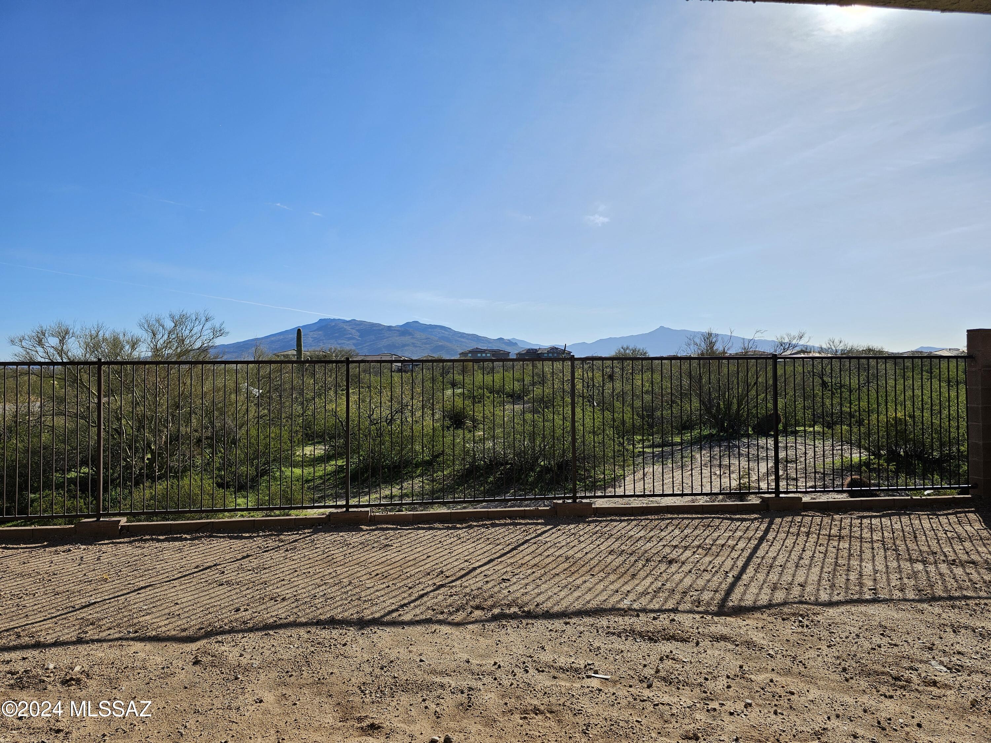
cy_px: 372
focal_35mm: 23
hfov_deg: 73.9
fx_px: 658
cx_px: 496
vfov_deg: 58.9
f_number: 1.7
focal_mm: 6.3
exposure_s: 1/1000
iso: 10
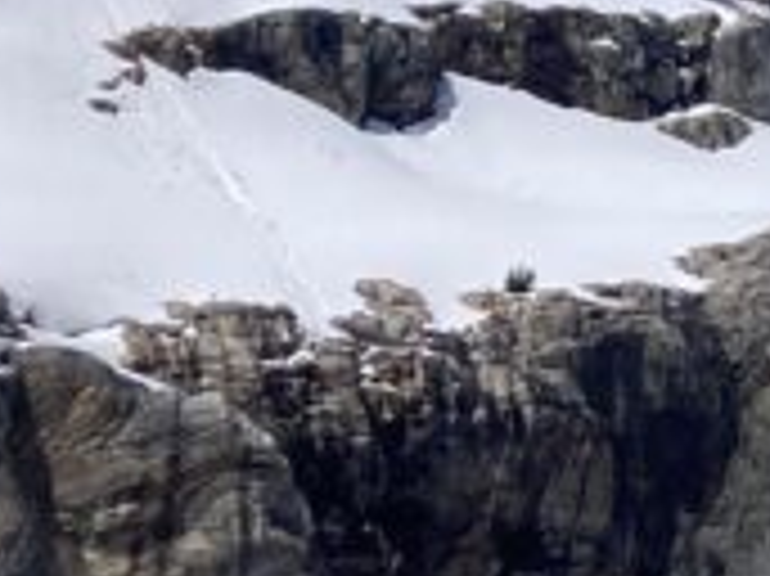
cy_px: 603
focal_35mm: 168
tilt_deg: +11.1
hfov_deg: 10.7
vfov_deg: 8.8
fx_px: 3734
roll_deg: +0.5
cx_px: 1585
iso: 25
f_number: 1.8
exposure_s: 1/8130
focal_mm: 3.99
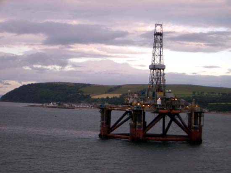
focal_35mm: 105
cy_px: 86
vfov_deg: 14.1
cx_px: 116
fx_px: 701
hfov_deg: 18.7
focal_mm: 17.4
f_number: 4.8
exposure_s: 1/100
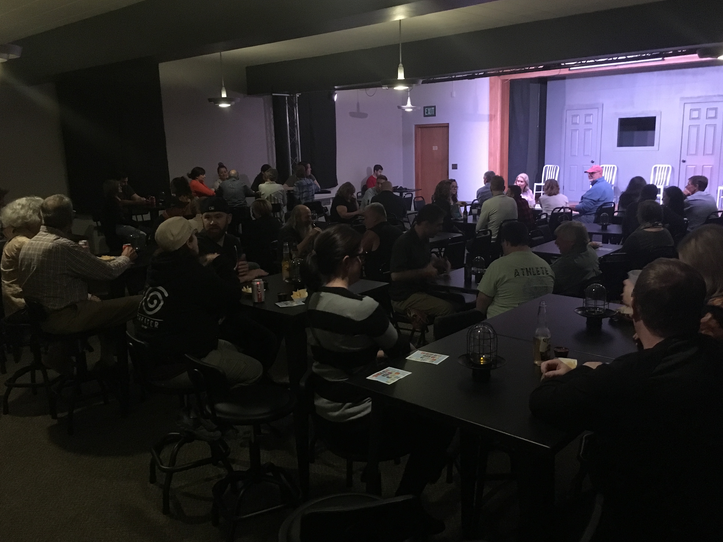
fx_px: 627
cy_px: 269
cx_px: 367
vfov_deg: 46.8
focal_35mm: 30
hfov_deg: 60.0
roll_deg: +1.2
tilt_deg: -12.1
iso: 320
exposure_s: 1/15
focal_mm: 4.15
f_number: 2.2
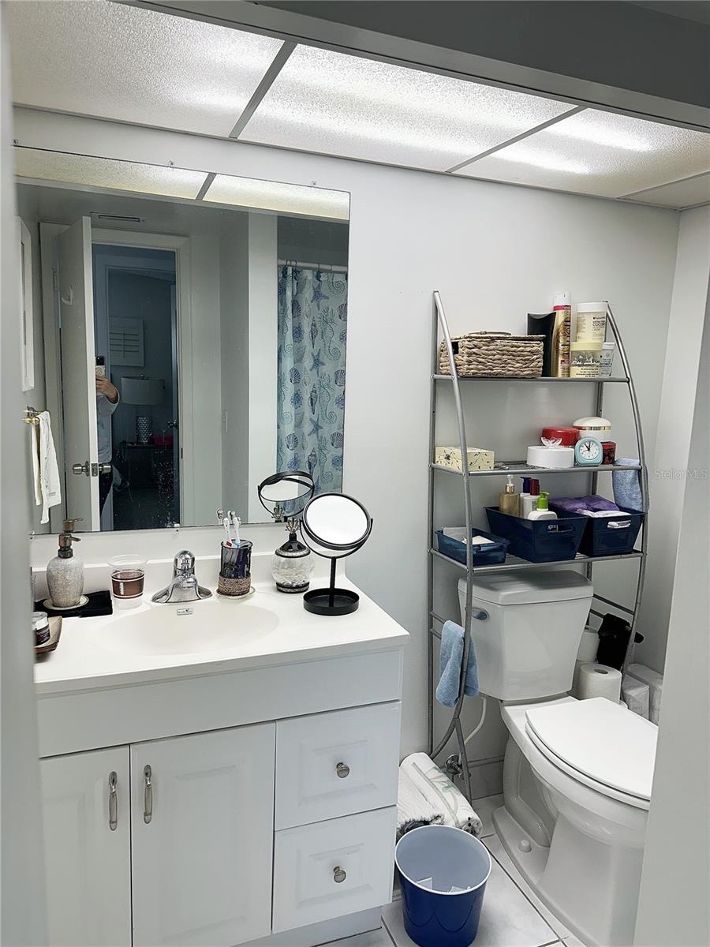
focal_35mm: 24
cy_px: 474
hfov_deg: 56.8
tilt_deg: -8.5
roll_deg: -3.2
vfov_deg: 71.6
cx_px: 355
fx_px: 656
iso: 50
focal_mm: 6.86
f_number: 1.78
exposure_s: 1/123
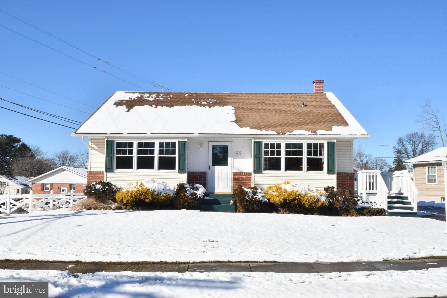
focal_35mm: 36
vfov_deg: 36.9
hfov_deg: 53.1
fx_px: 447
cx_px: 224
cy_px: 149
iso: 400
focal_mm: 24
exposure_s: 1/125
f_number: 29
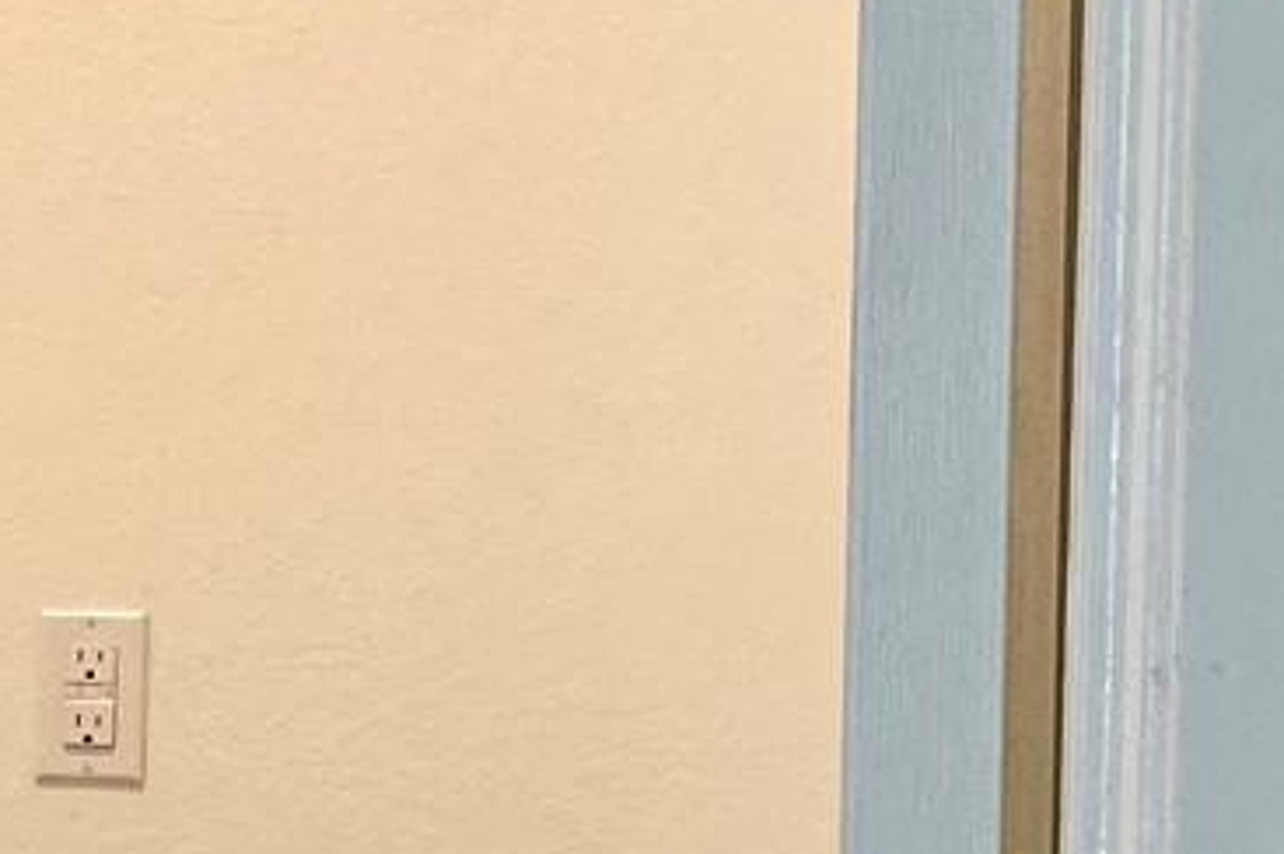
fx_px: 4205
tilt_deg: -4.6
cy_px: 766
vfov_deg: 11.5
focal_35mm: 118
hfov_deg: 15.3
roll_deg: +0.0
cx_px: -910
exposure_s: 1/60
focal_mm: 4.25
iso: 100
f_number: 1.8
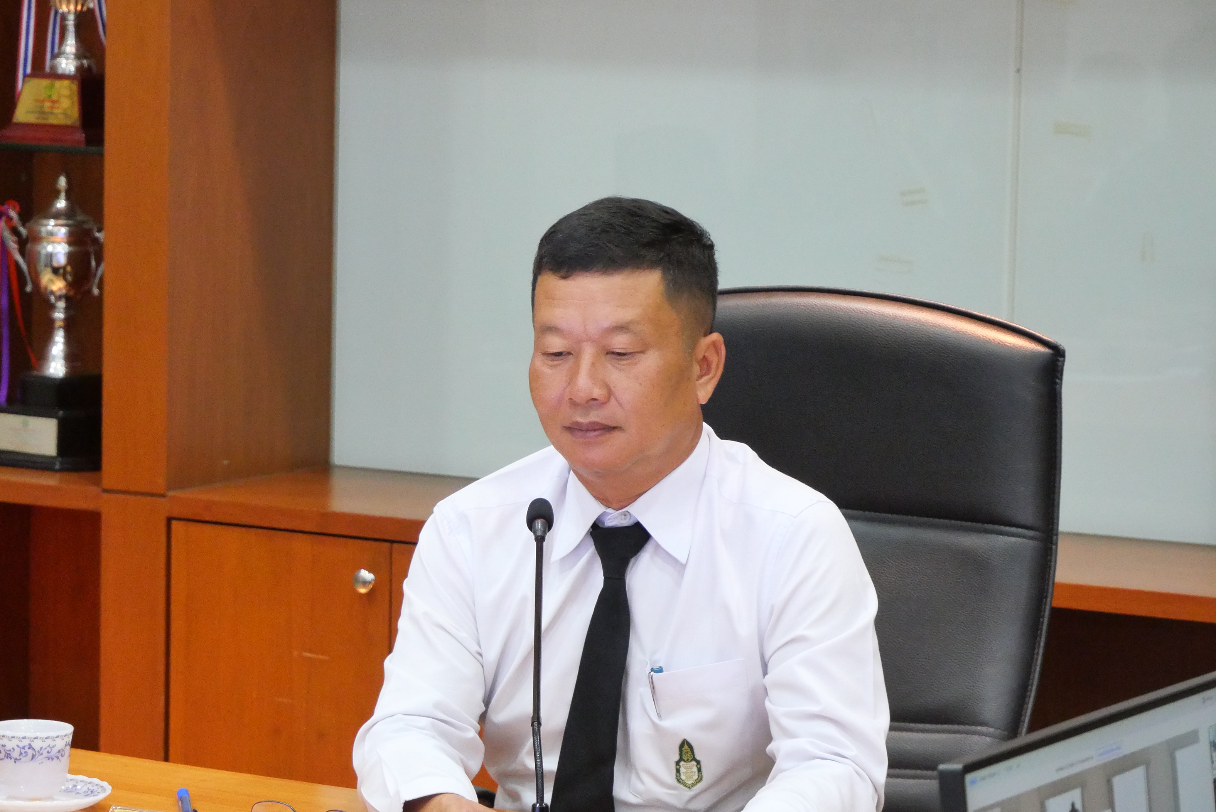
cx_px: 550
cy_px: 429
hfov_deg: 14.0
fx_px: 4934
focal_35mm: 146
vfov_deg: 9.4
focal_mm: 60
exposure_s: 1/30
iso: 3200
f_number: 5.6
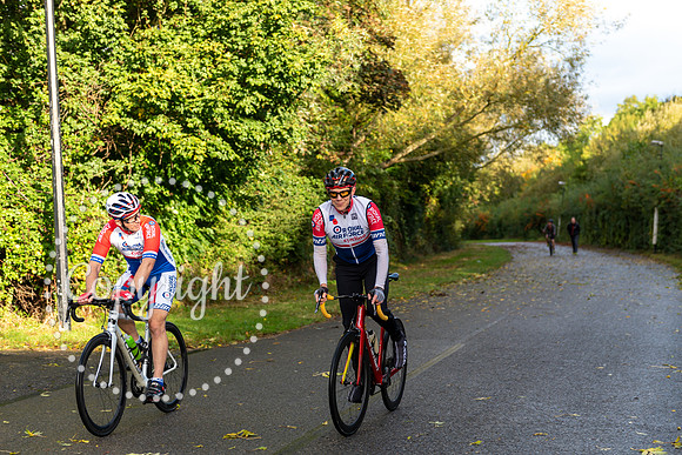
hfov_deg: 33.4
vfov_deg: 22.6
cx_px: 341
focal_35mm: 60
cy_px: 228
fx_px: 1137
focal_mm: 60
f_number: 3.2
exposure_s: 1/320
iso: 100
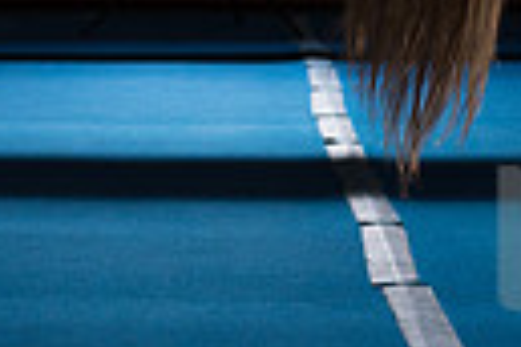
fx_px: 3444
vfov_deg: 5.7
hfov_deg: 8.6
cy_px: -281
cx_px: 85
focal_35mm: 238
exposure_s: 1/250
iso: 250
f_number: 5.6
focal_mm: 50
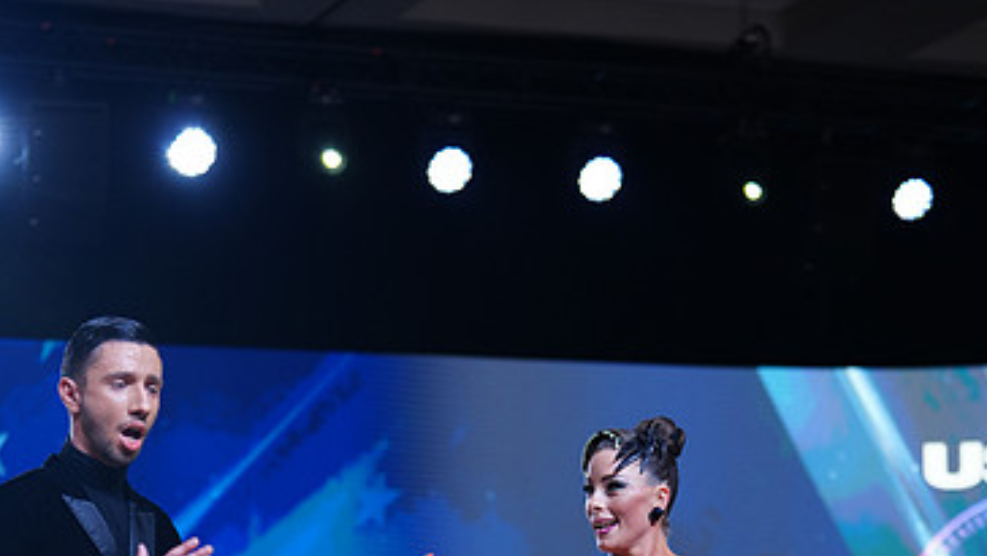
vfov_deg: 10.1
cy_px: 759
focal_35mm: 117
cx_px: 522
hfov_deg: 18.3
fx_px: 3063
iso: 500
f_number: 2.8
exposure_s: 1/500
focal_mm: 70
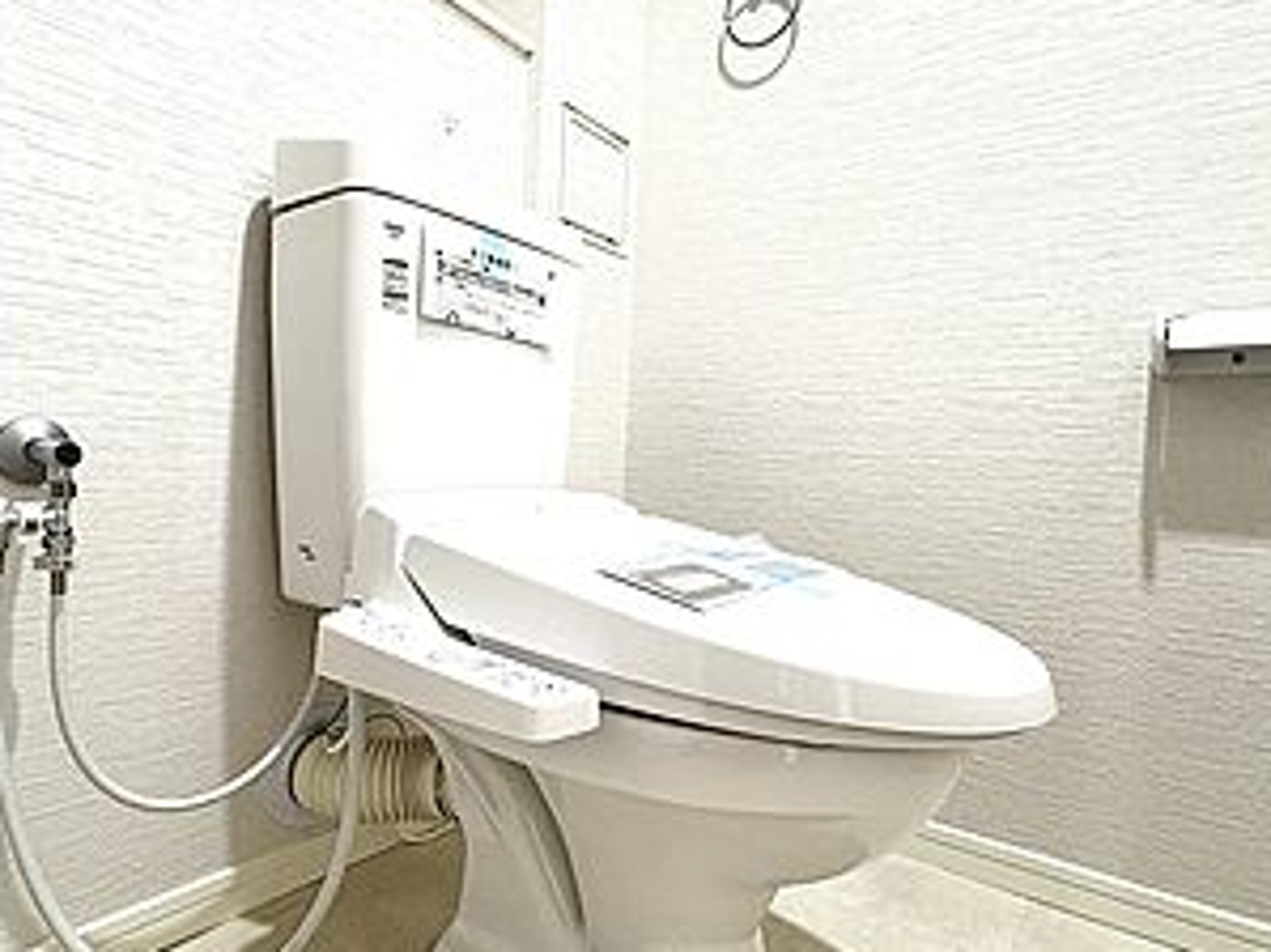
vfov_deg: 63.4
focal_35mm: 21
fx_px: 771
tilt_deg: -2.2
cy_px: 484
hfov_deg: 78.8
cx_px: 570
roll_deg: -1.7
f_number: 2.2
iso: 500
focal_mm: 2.22
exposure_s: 1/50
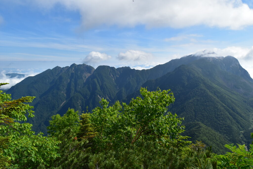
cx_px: 126
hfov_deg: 67.4
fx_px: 190
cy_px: 84
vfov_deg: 47.9
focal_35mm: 27
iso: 360
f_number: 11
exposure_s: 1/500
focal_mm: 18
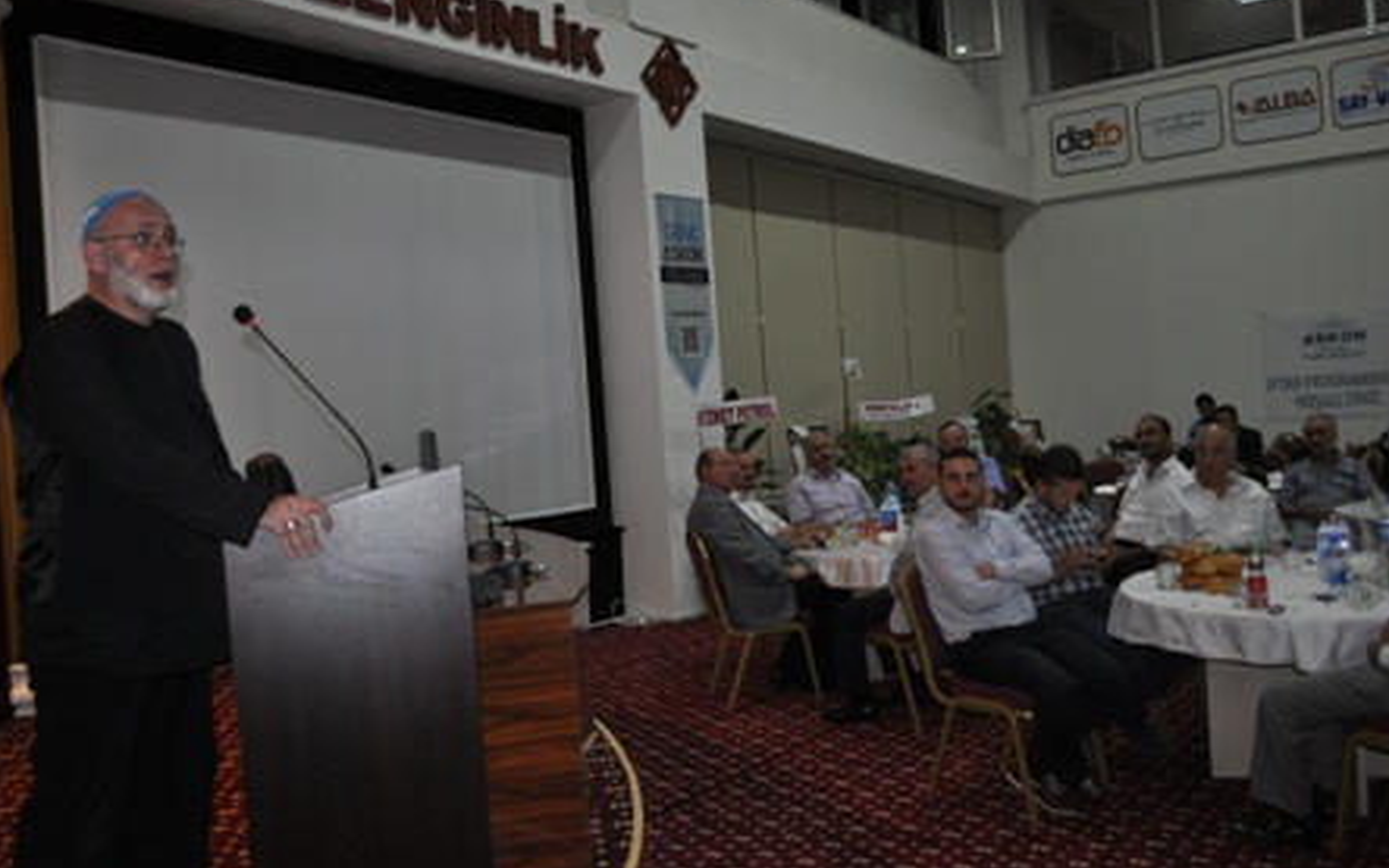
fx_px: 1287
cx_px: 690
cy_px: 423
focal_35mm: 34
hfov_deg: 56.7
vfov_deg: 37.3
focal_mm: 22
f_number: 3.8
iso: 800
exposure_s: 1/60
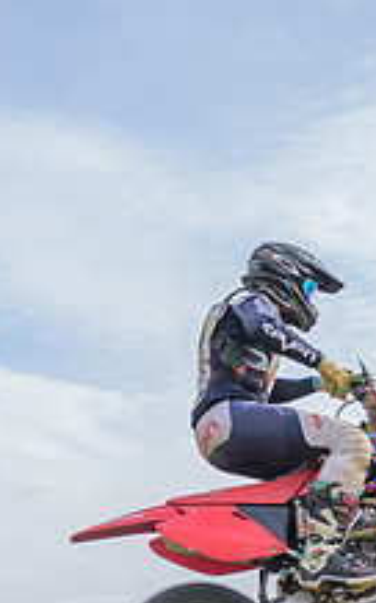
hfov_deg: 17.4
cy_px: 573
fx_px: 1231
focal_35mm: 75
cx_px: 213
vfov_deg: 26.3
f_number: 4
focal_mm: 24
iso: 50
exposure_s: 1/250
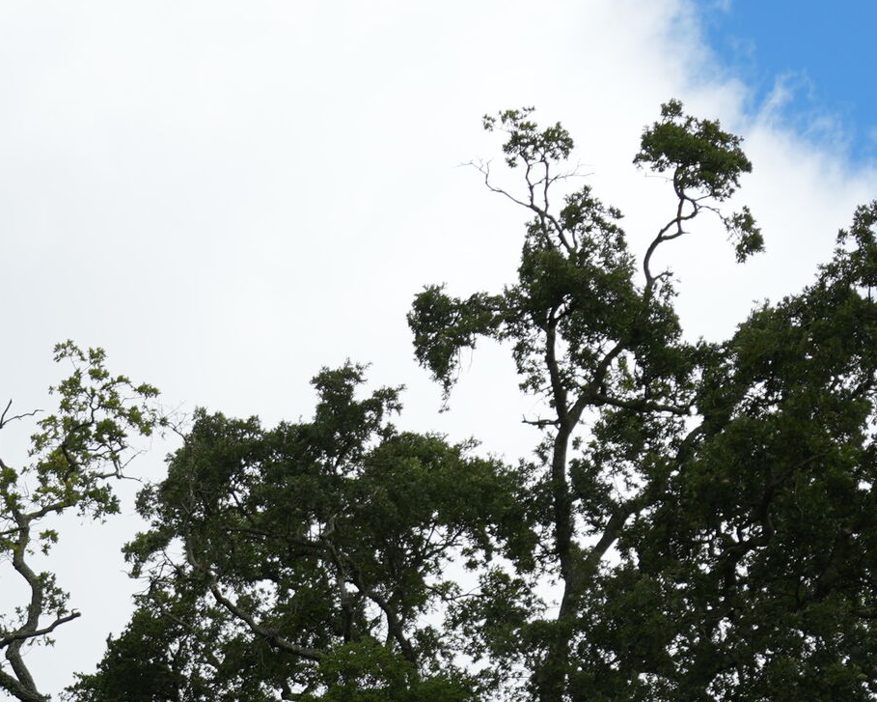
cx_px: -376
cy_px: 1040
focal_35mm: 223
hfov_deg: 8.5
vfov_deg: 6.8
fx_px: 5788
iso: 160
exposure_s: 1/800
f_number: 4.5
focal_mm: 50
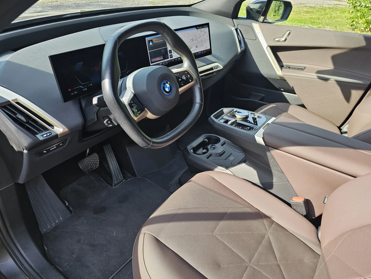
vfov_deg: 53.0
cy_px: 131
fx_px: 279
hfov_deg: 67.3
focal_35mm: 26
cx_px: 192
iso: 25
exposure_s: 1/180
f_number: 1.7
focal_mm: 6.3
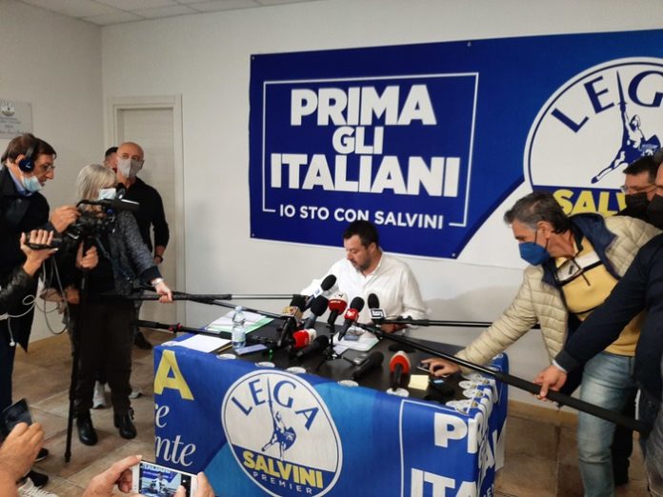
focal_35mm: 26
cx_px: 332
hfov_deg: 67.3
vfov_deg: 53.1
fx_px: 498
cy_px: 248
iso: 160
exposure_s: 1/50
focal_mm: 3.93
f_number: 1.7
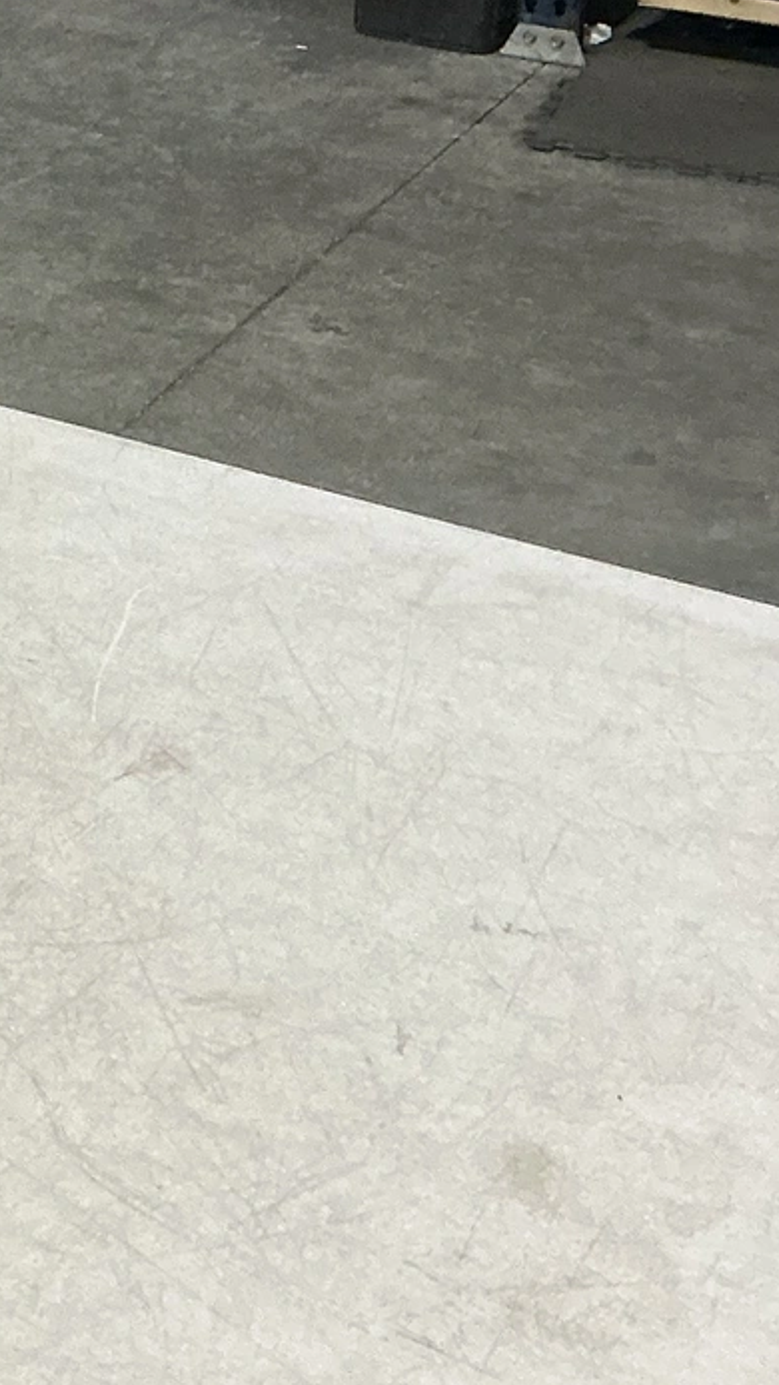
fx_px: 3230
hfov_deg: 12.9
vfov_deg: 22.9
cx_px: -443
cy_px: -104
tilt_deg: -14.2
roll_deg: -1.0
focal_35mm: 88
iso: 160
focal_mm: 3
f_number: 1.8
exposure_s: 1/60
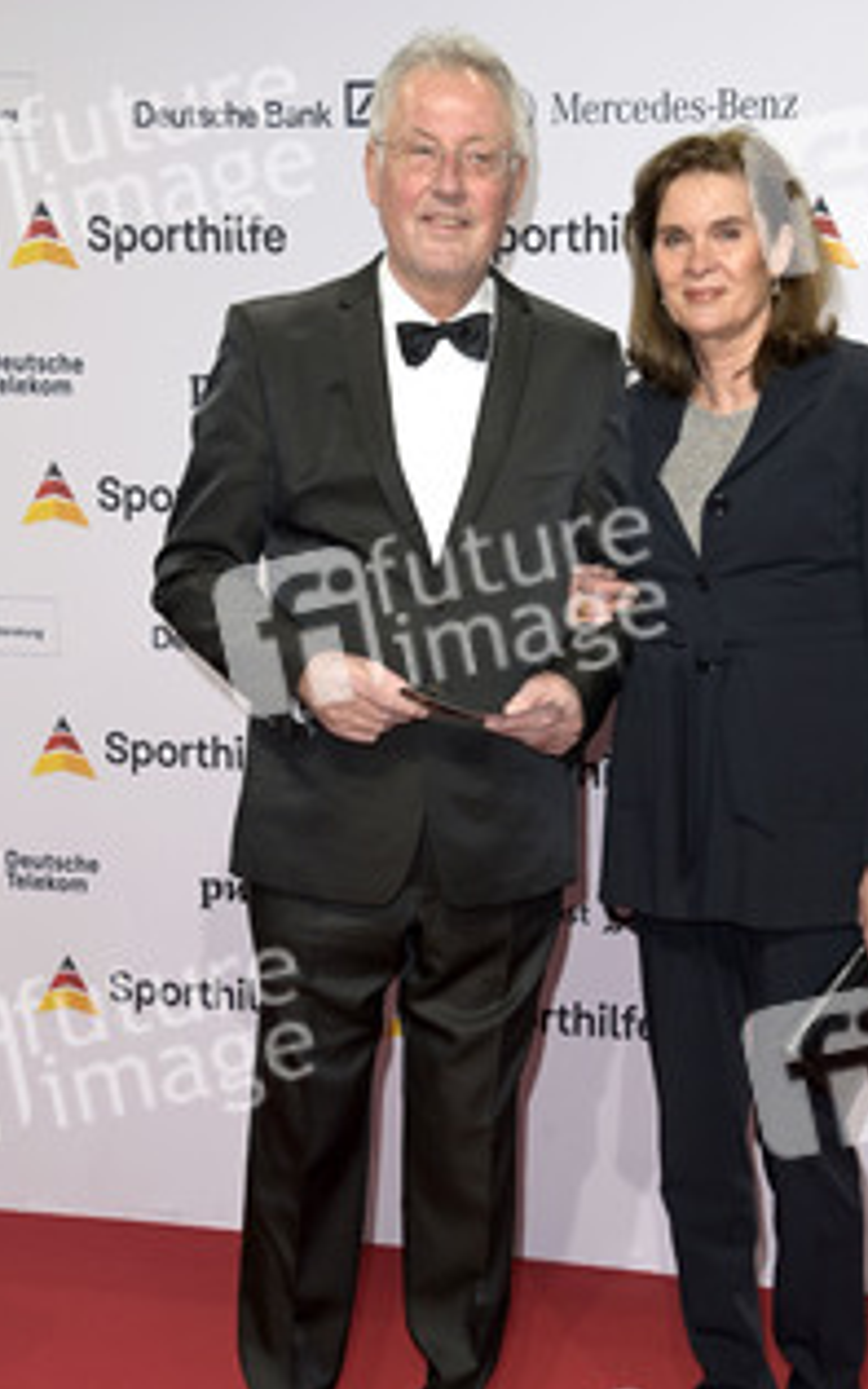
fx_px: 2346
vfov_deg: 32.9
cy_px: 833
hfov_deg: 20.9
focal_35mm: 62
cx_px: 568
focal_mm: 48
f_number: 6.3
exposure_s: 1/250
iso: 640
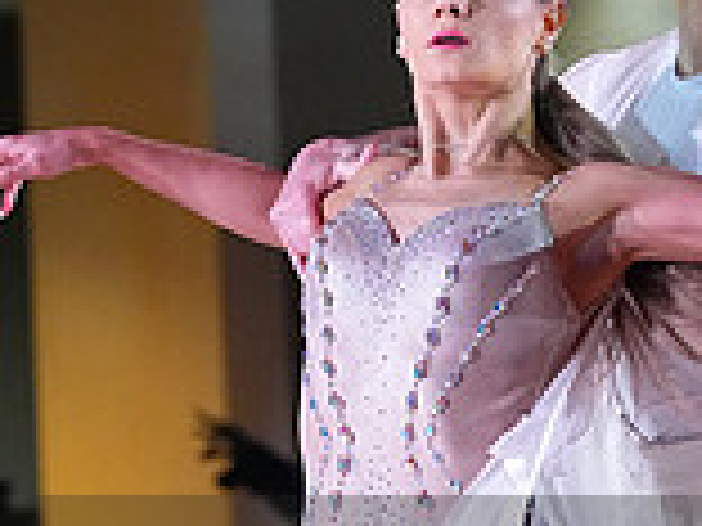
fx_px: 14520
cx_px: 655
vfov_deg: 2.1
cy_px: 647
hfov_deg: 2.8
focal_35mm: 716
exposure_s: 1/400
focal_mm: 200
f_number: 5.6
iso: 8000
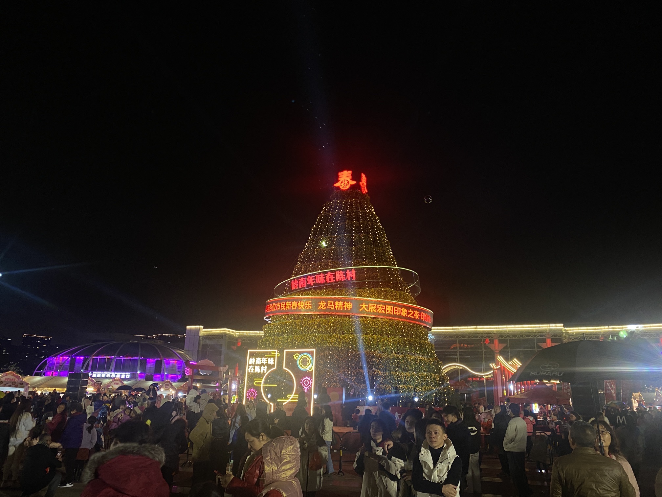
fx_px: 497
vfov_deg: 53.1
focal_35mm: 26
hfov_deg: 67.3
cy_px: 248
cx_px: 331
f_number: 1.8
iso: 160
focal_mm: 4.25
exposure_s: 1/56
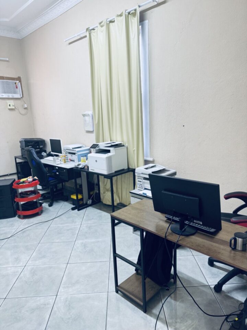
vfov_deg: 71.6
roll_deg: +3.5
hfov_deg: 56.8
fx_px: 228
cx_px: 124
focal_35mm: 24
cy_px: 165
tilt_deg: -12.2
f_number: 1.78
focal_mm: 6.76
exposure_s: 1/60
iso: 200
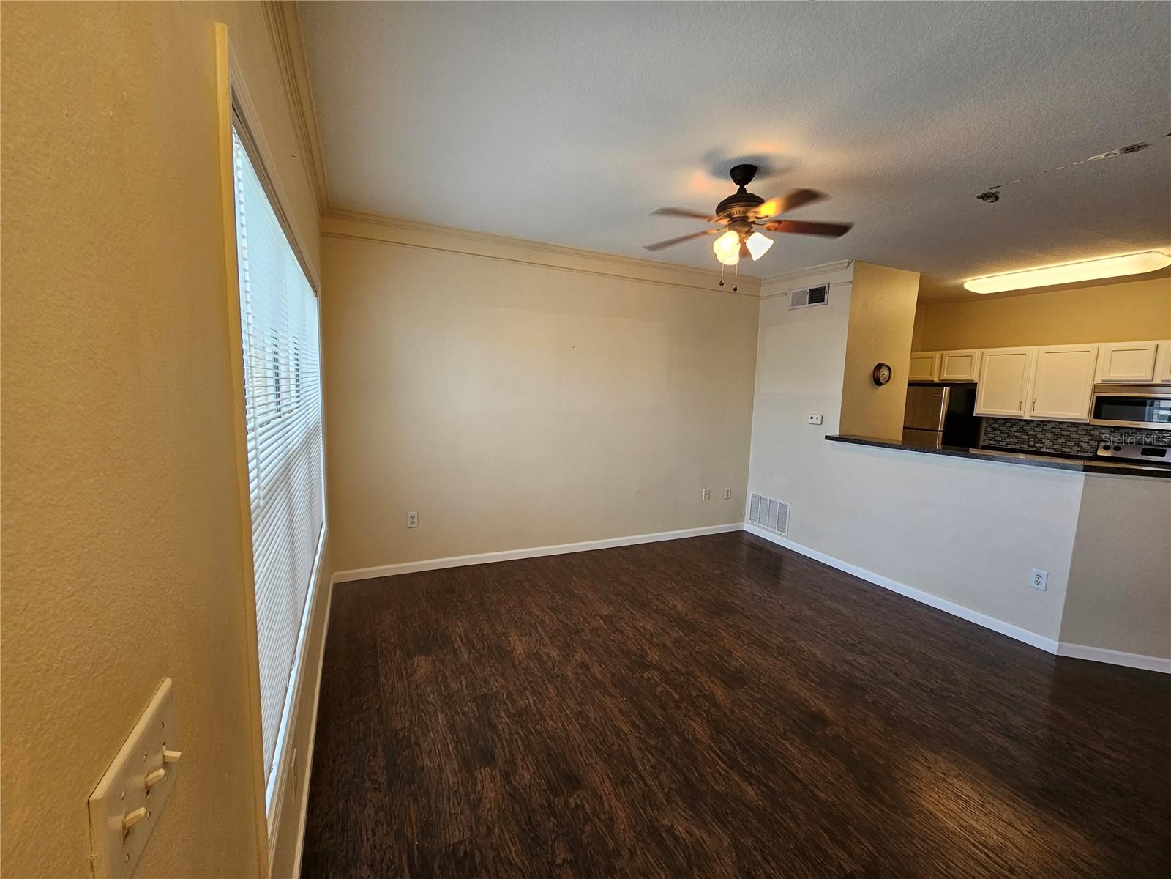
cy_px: 440
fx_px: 440
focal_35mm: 13
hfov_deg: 106.2
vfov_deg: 89.9
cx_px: 586
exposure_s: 1/60
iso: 160
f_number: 2.2
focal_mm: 2.2
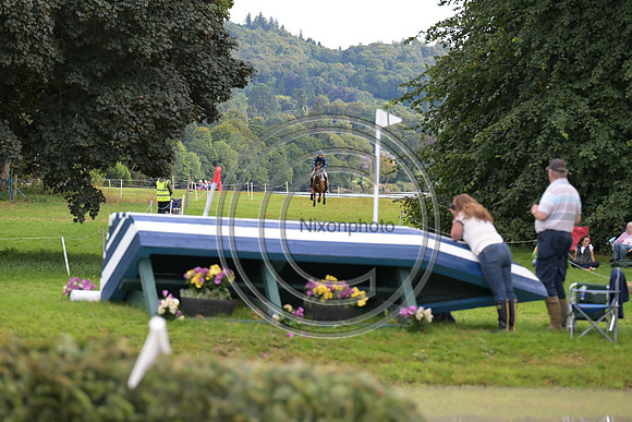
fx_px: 3512
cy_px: 211
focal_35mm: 200
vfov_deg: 6.9
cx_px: 316
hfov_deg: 10.3
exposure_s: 1/1250
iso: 1100
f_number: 5.6
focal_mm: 200
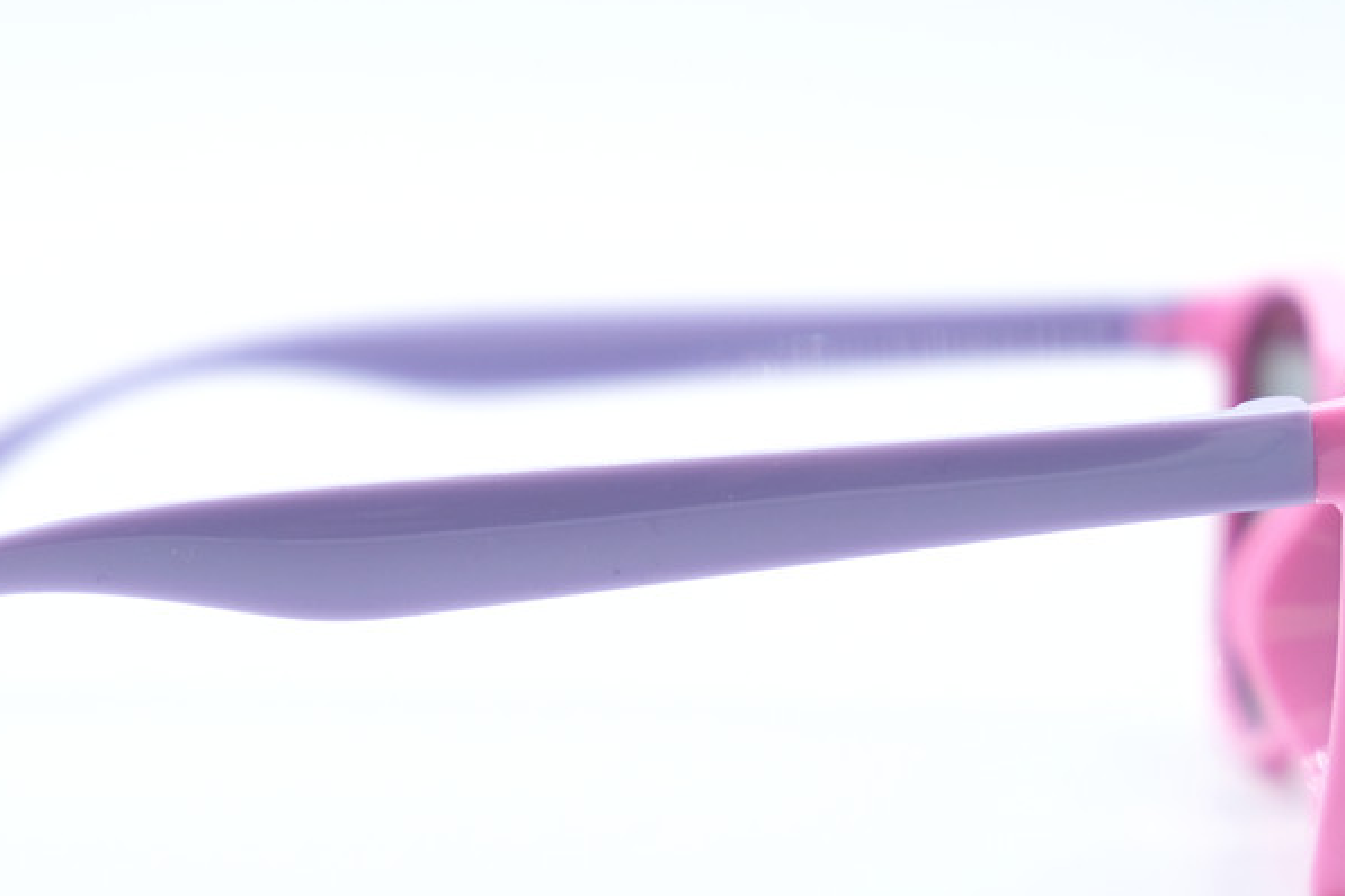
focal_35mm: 139
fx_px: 5193
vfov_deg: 9.9
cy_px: 610
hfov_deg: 14.7
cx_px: 484
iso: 640
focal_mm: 55
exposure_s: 1/1000
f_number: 4
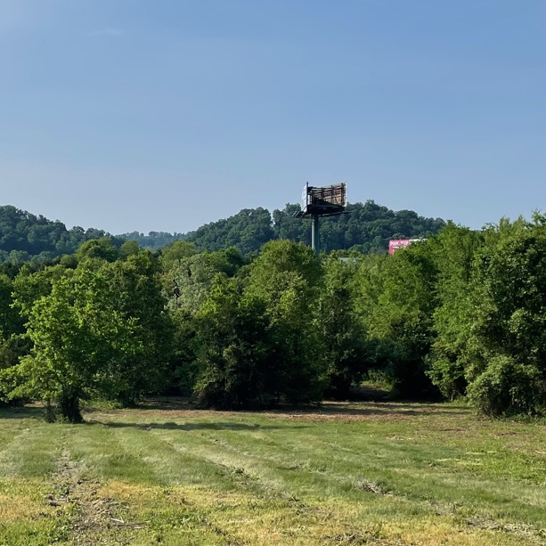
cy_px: 303
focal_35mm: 60
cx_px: 177
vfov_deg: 28.6
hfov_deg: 28.4
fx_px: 1071
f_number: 1.6
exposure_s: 1/4831
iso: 32
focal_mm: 4.2
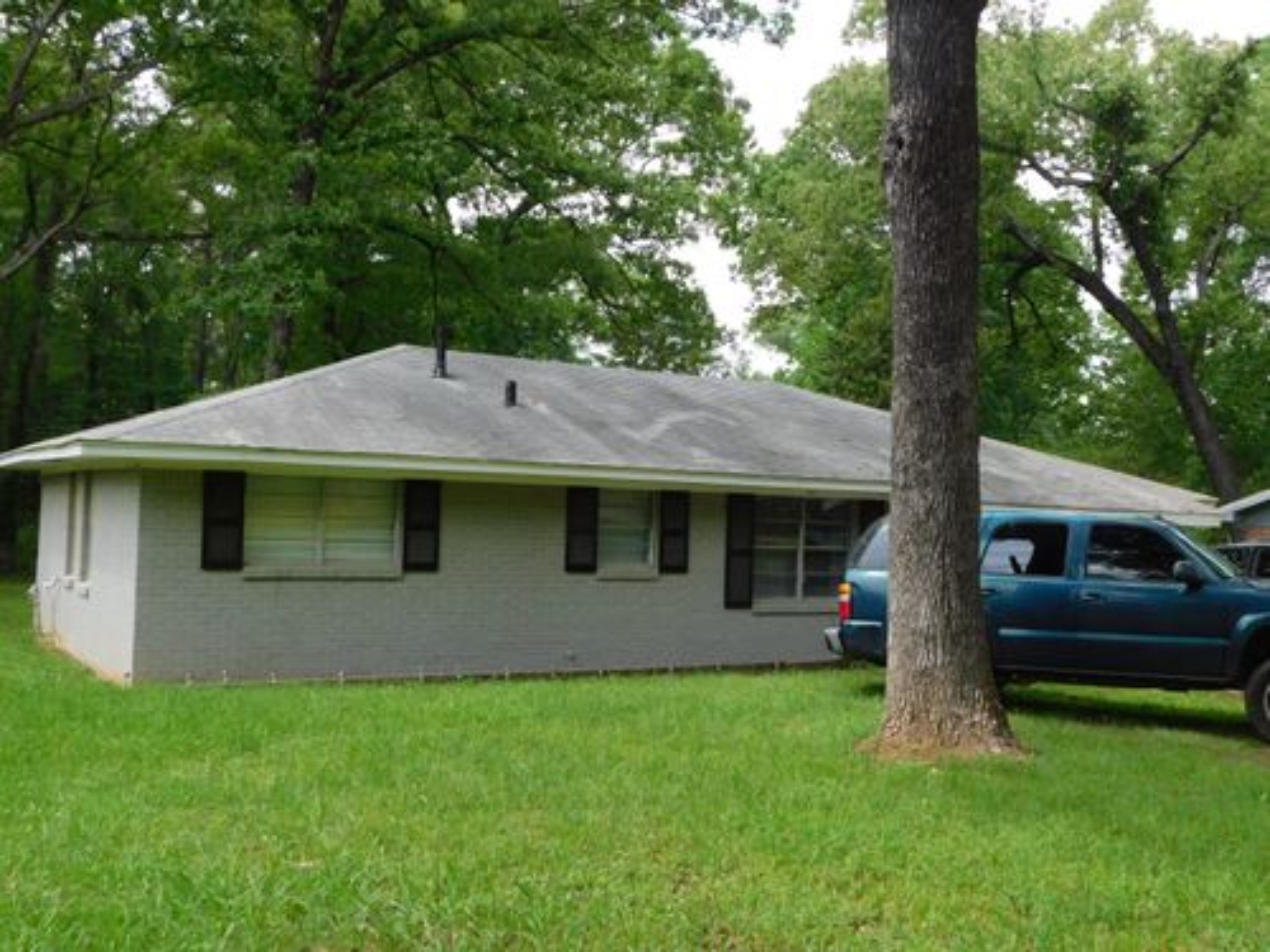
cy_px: 476
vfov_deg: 39.7
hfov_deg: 51.4
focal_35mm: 36
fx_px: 1321
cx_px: 635
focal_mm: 6.3
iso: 125
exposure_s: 1/400
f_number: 3.5
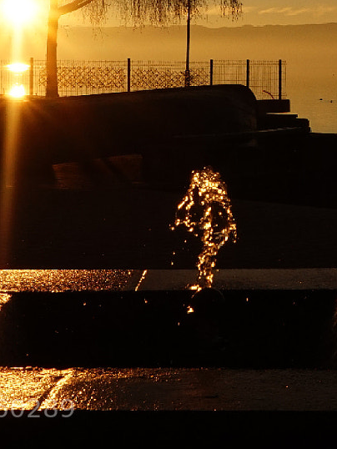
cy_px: 29
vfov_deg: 23.3
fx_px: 1056
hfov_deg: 17.8
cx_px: 305
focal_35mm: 81
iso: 250
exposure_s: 1/800
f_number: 13
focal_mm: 19
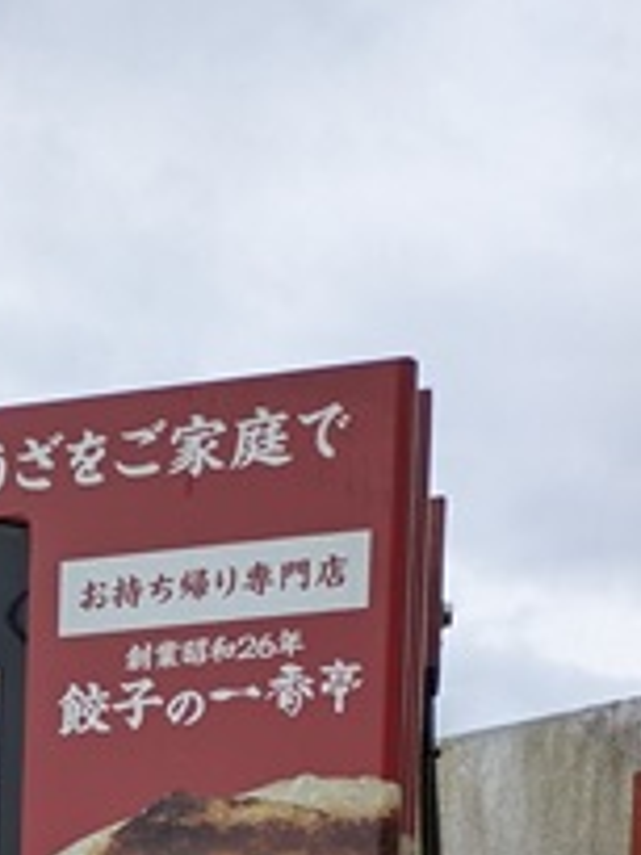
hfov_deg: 13.6
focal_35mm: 98
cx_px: -482
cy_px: 1597
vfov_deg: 16.4
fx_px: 2420
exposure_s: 1/1919
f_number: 1.89
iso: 45
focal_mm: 5.43
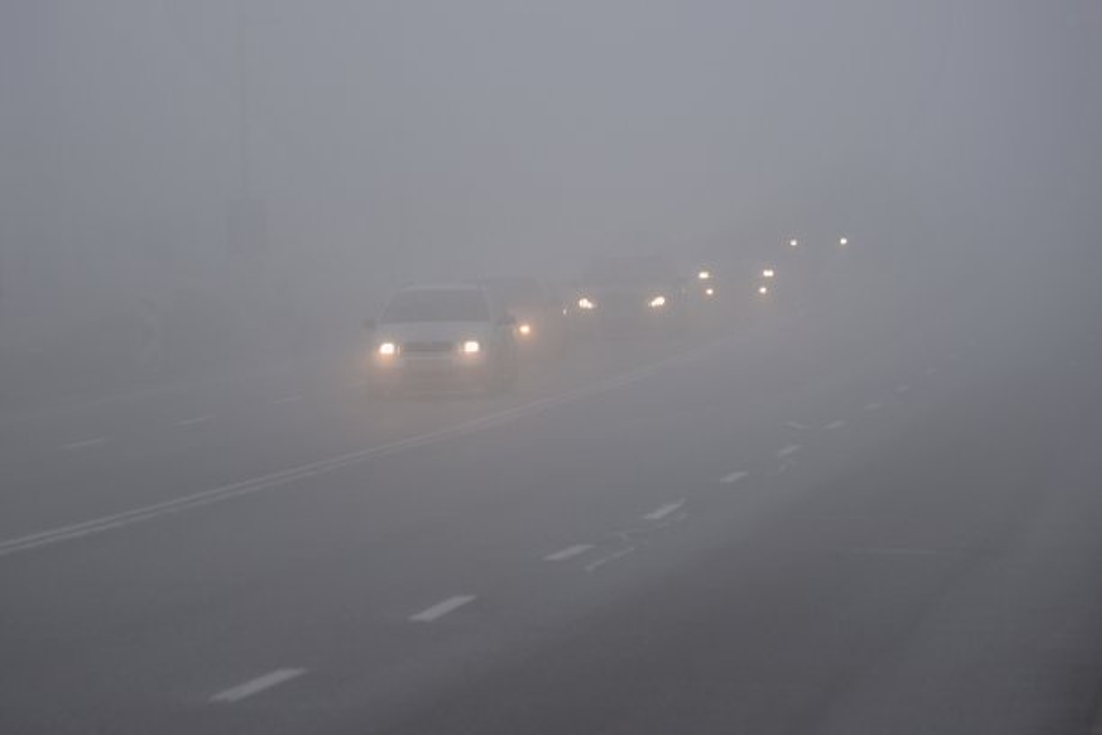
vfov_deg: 5.4
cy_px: 368
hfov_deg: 8.1
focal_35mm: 255
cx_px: 551
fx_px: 7805
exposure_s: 1/320
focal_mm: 170
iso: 320
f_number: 5
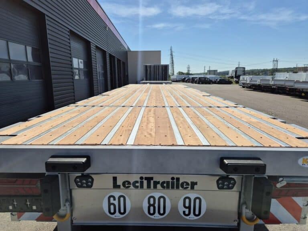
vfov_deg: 58.9
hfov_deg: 73.9
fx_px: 205
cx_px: 154
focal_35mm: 23
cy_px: 116
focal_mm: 5.4
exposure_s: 1/3208
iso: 25
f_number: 1.8
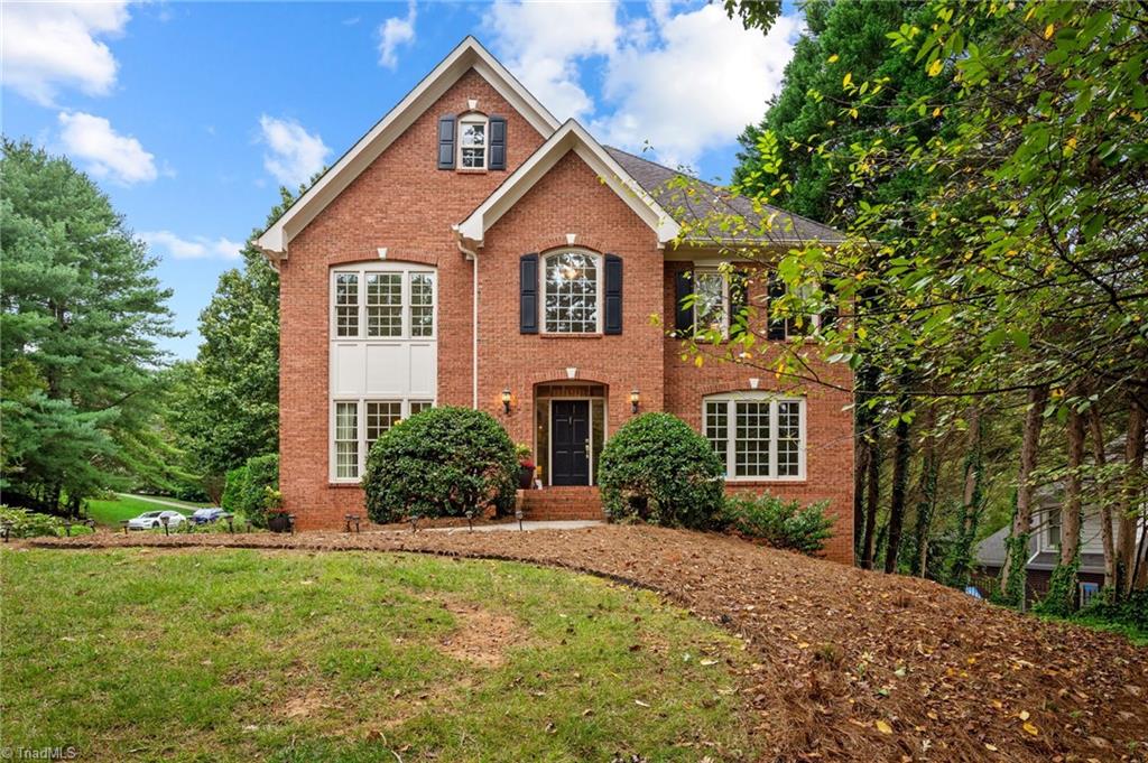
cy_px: 382
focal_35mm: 20
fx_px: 637
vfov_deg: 61.8
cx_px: 574
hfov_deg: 84.0
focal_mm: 20
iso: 200
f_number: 7.1
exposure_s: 1/80
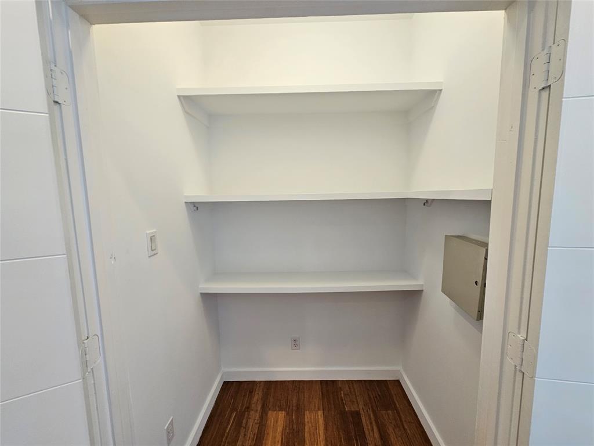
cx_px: 297
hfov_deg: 106.2
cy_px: 223
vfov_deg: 89.9
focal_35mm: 13
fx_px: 223
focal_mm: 2.2
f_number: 2.2
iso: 125
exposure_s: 1/60
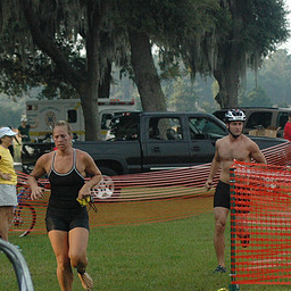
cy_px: 206
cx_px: 116
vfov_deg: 7.1
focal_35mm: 245
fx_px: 2330
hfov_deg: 7.1
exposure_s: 1/1000
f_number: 4.5
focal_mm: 85
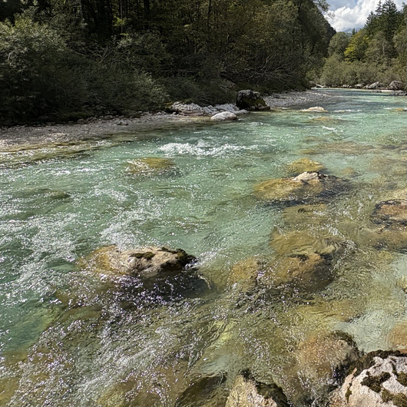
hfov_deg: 50.8
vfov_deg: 55.2
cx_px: 366
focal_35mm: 28
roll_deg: -0.2
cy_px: 114
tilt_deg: -5.4
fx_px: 372
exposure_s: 1/1976
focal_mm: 2.22
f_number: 2.2
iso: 50
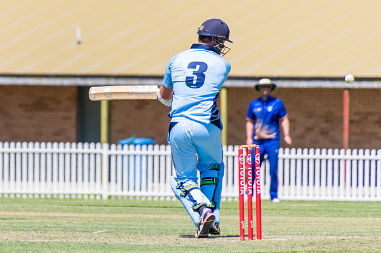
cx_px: 67
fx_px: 10474
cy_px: 70
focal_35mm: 990
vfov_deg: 1.4
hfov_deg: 2.1
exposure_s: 1/3200
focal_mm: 400
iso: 400
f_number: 6.3
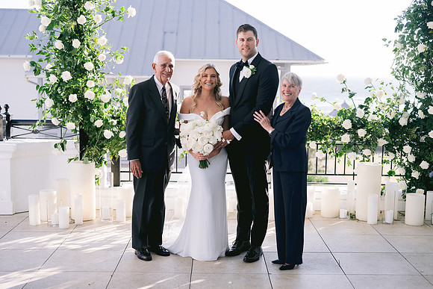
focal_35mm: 50
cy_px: 144
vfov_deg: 26.9
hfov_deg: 39.4
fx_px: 604
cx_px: 216
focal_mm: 50
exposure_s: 1/800
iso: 200
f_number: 2.8
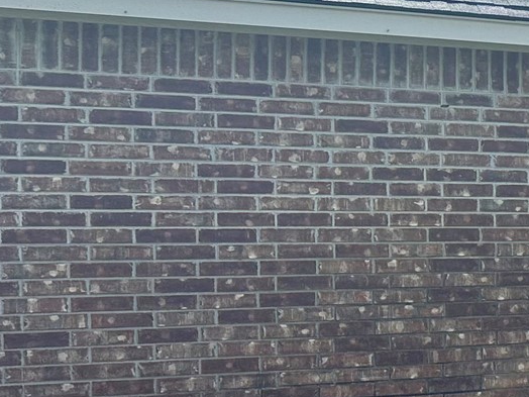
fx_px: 1345
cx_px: 961
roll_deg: +0.6
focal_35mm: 88
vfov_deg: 16.7
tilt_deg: -1.6
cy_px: 265
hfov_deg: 17.7
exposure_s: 1/2882
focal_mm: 6.86
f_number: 1.78
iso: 80
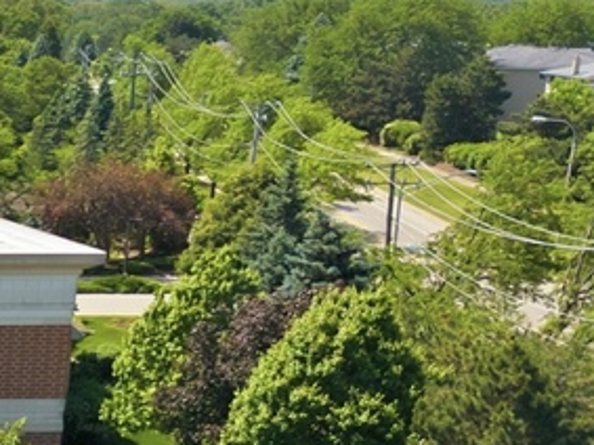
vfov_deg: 11.9
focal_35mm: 122
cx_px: -672
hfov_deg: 13.4
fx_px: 2093
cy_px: 495
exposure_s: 1/6400
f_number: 1.8
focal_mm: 8.7
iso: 330
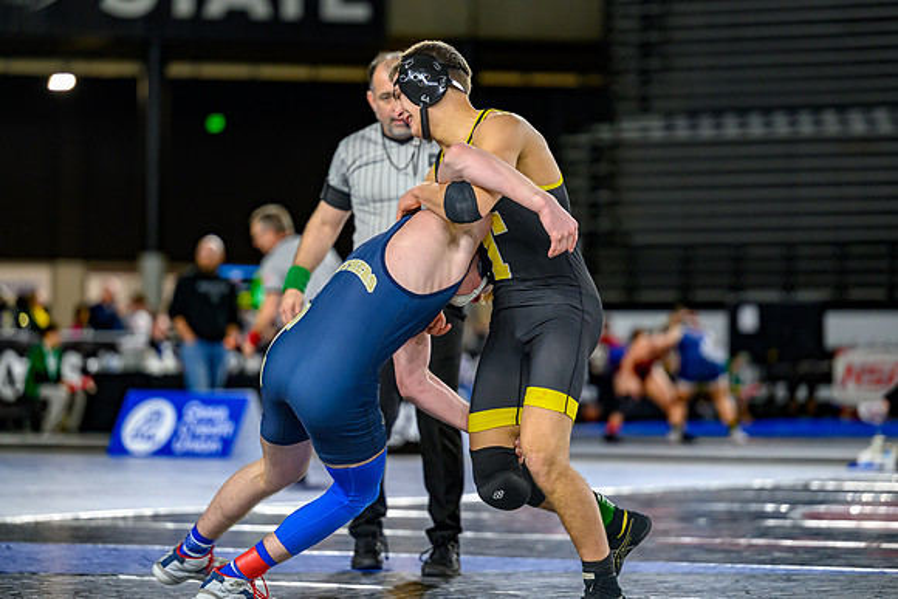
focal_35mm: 151
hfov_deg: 13.5
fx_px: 3779
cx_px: 402
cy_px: 272
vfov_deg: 9.1
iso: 2500
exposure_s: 1/800
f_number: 2.8
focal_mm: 135
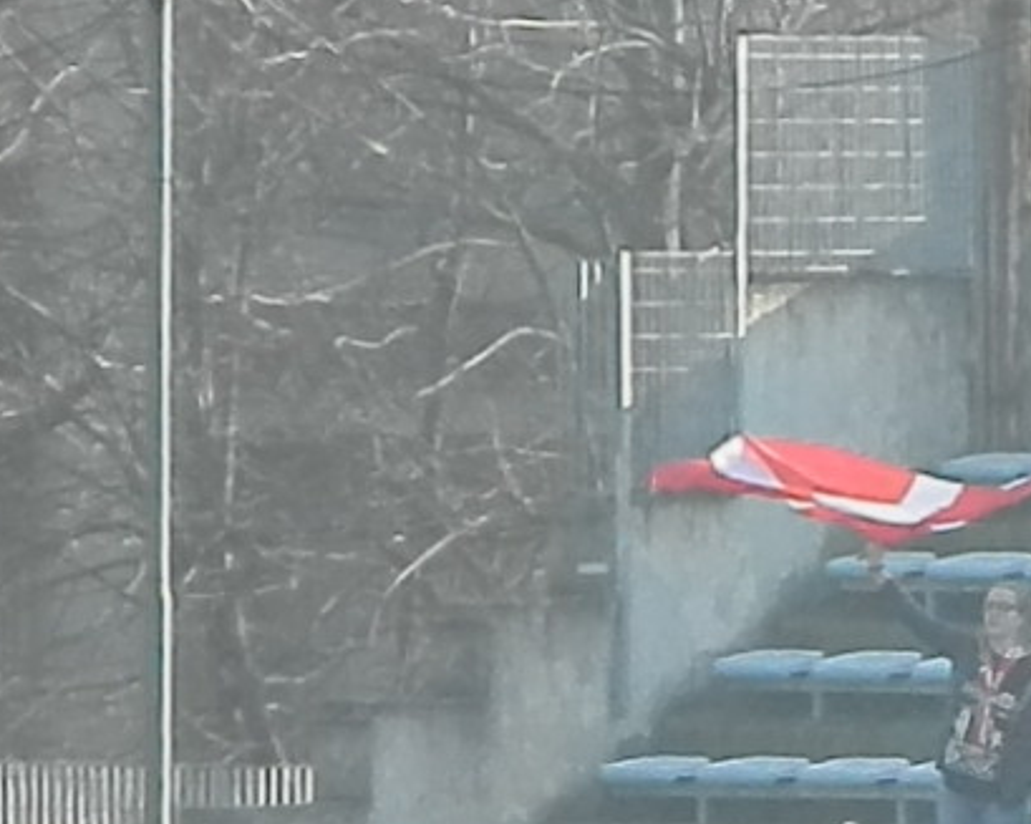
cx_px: 1233
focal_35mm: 811
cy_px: 794
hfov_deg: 2.4
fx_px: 24741
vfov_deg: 1.9
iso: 400
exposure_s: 1/400
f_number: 5.6
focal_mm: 59.7
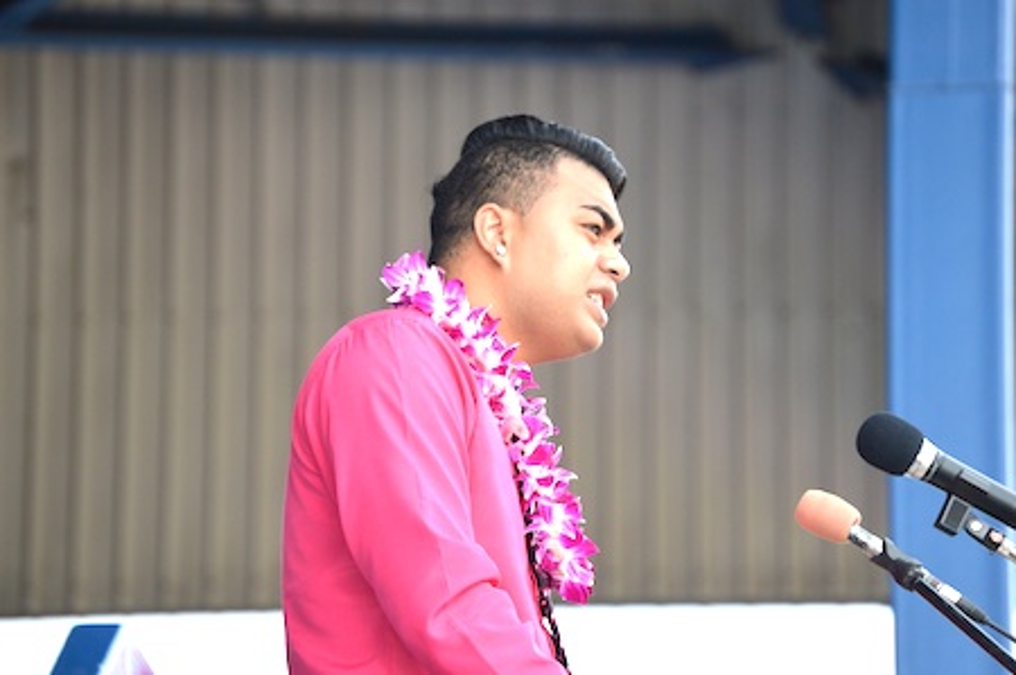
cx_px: 508
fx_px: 8457
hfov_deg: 6.9
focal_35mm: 300
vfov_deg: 4.6
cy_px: 338
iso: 640
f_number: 5.6
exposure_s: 1/500
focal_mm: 200
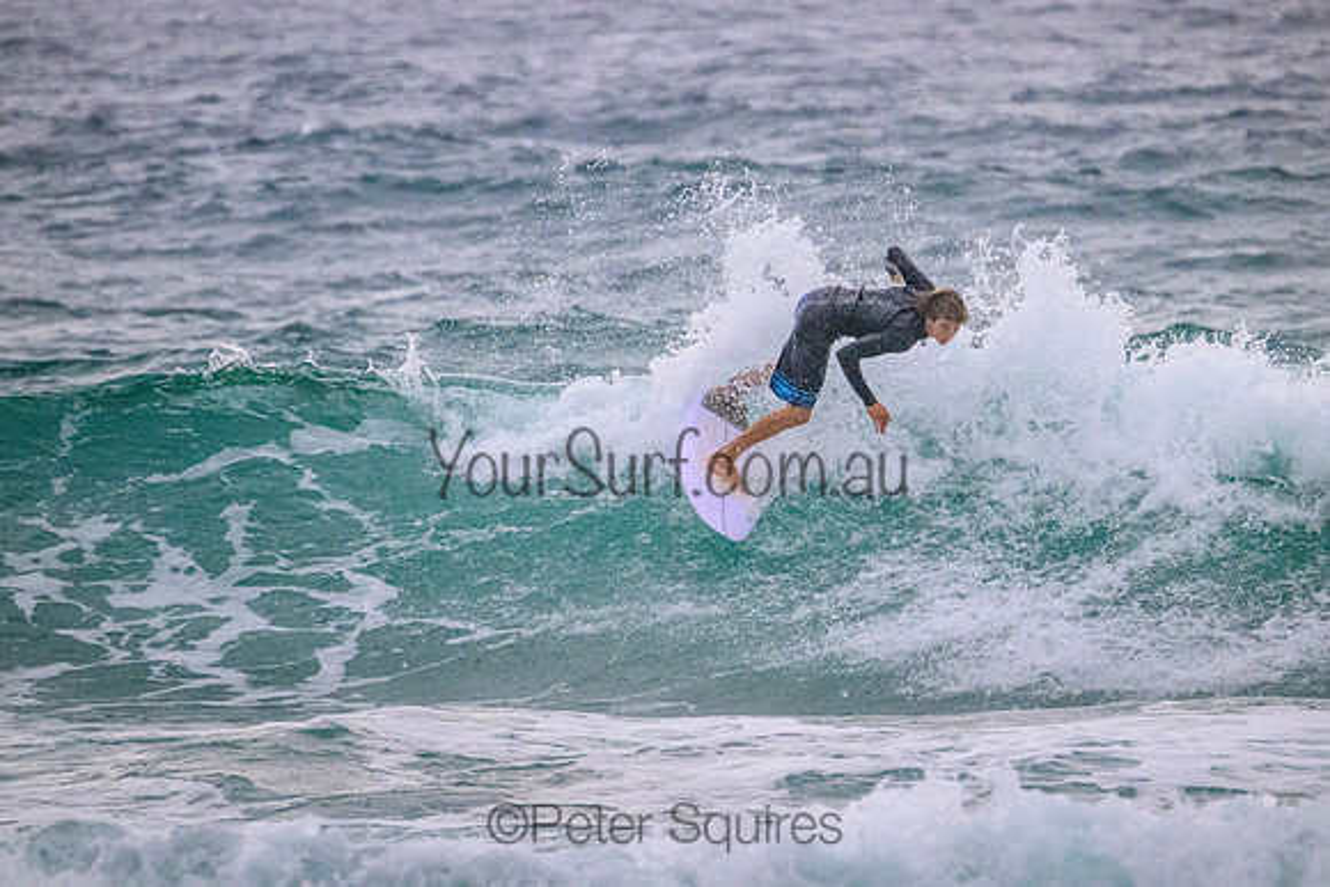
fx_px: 23737
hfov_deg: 3.2
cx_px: 710
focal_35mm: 642
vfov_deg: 2.1
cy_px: 416
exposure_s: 1/2000
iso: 9000
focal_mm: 600
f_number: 11
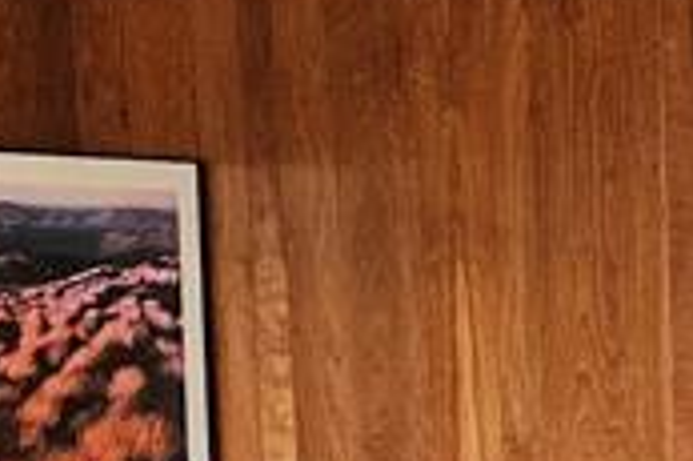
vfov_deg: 9.3
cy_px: 774
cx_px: 869
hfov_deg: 14.0
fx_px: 2731
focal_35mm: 142
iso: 400
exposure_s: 1/120
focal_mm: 5.4
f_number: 1.8
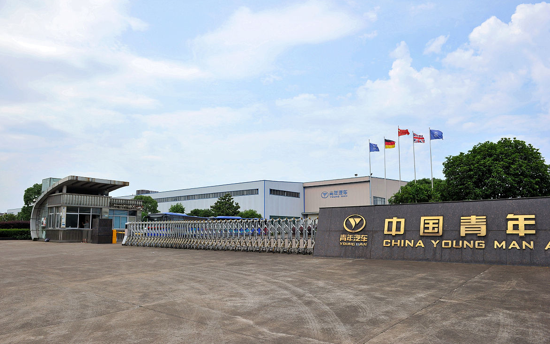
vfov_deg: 49.2
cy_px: 184
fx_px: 375
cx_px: 270
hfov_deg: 72.5
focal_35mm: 25
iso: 320
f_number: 8
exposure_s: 1/800
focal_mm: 24
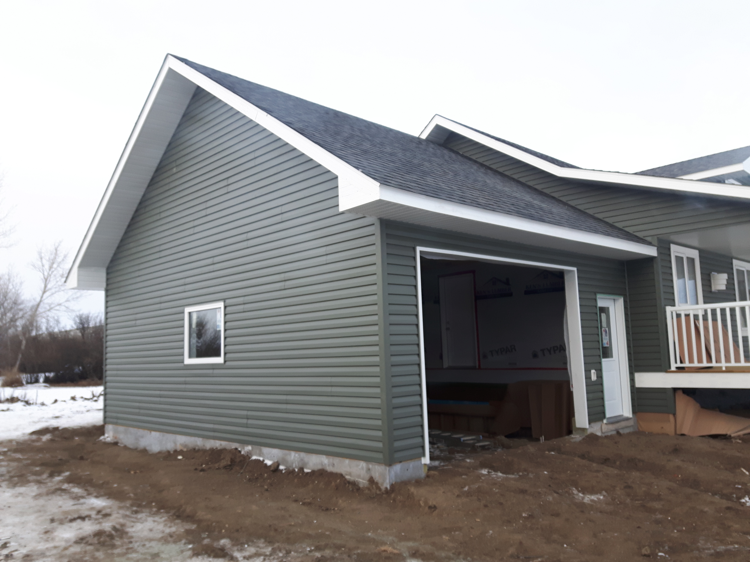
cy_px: 281
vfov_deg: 45.4
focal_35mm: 31
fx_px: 672
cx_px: 375
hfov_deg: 58.4
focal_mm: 3.7
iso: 50
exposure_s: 1/50
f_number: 1.9
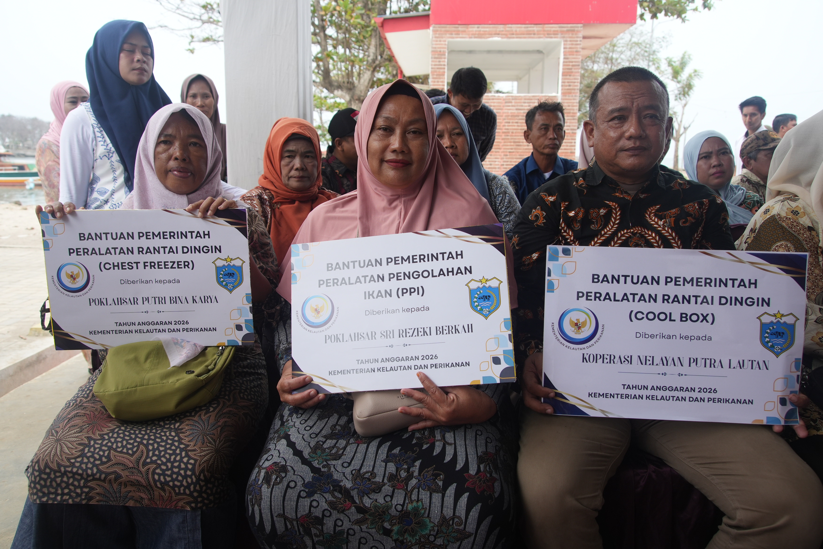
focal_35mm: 29
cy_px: 274
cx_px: 412
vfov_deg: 45.0
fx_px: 663
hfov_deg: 63.7
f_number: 5.6
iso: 250
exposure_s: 1/320
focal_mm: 29
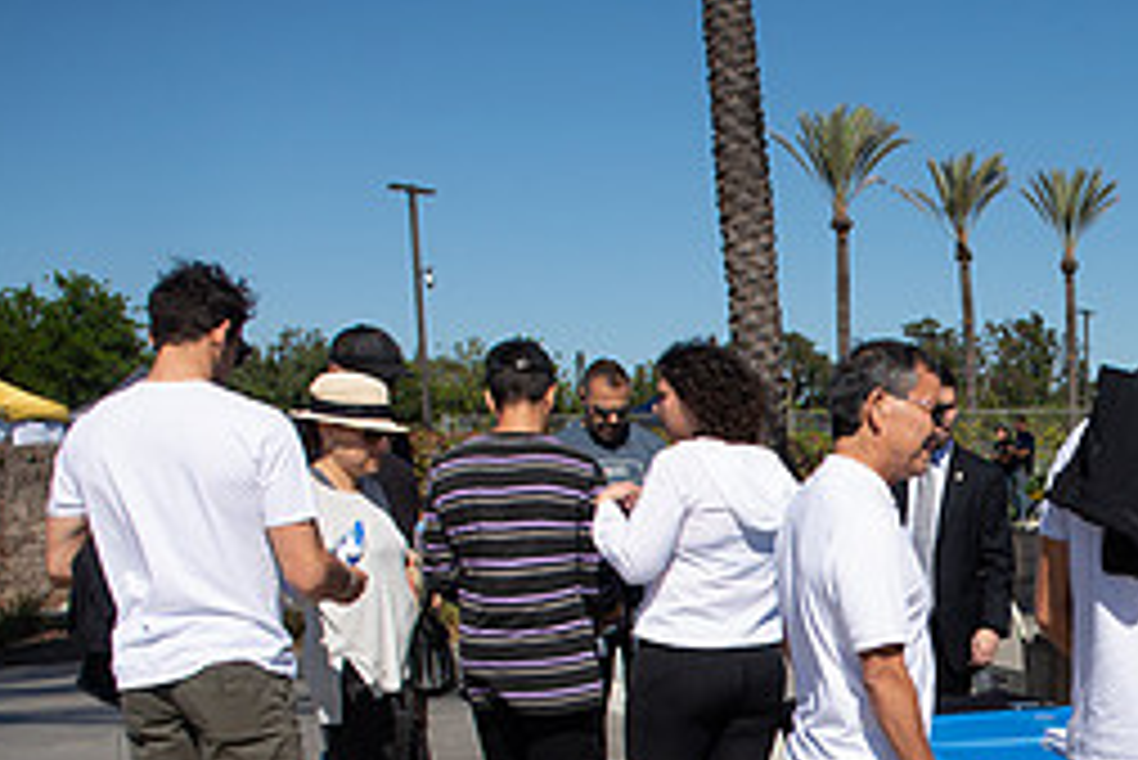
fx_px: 1740
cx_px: 1129
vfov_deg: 23.6
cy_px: 758
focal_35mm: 55
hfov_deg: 33.3
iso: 200
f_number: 4
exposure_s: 1/4000
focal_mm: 24
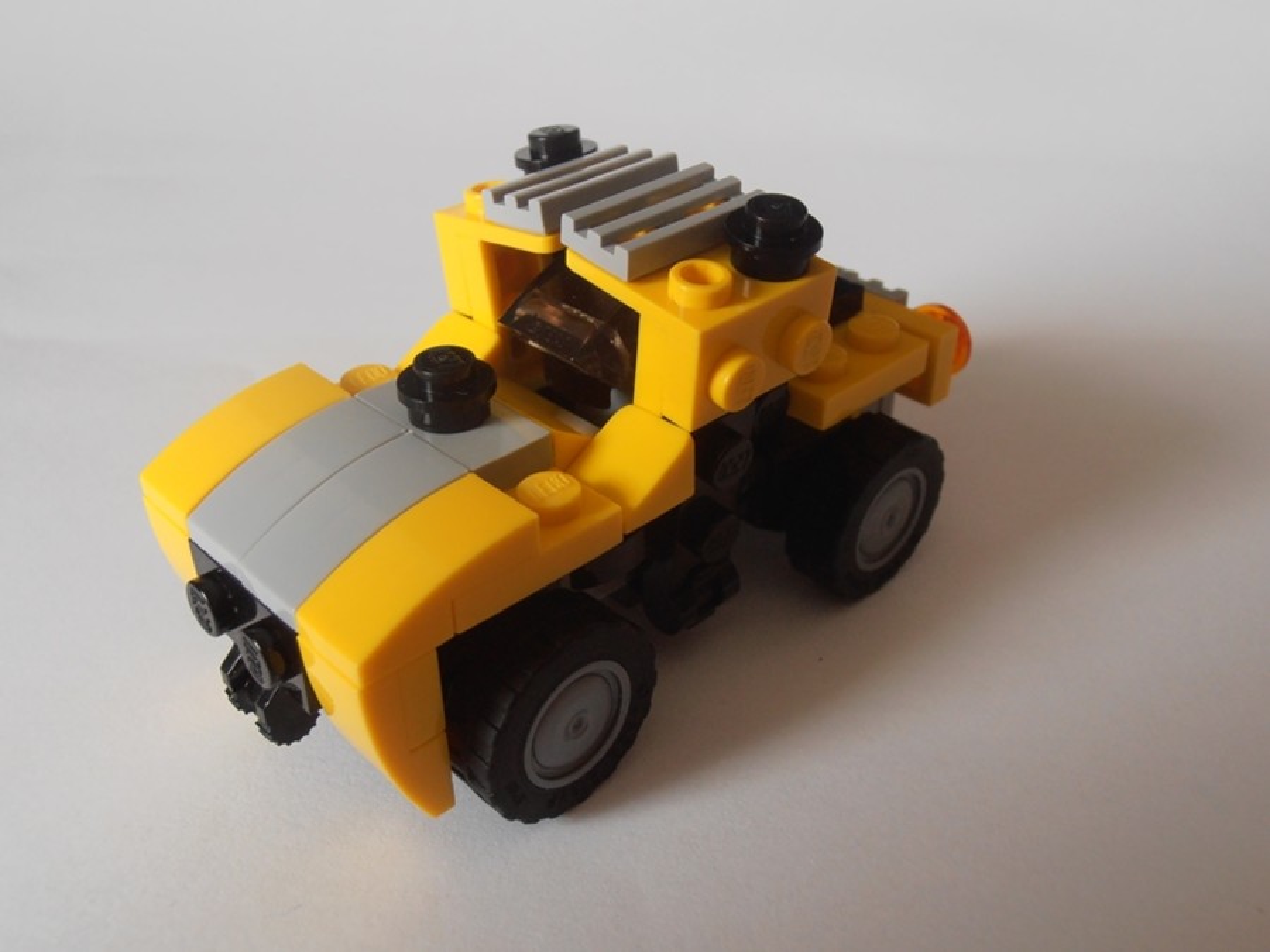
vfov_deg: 38.7
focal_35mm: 37
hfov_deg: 50.1
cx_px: 635
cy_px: 476
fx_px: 1357
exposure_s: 1/20
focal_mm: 6.61
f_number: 3.9
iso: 125
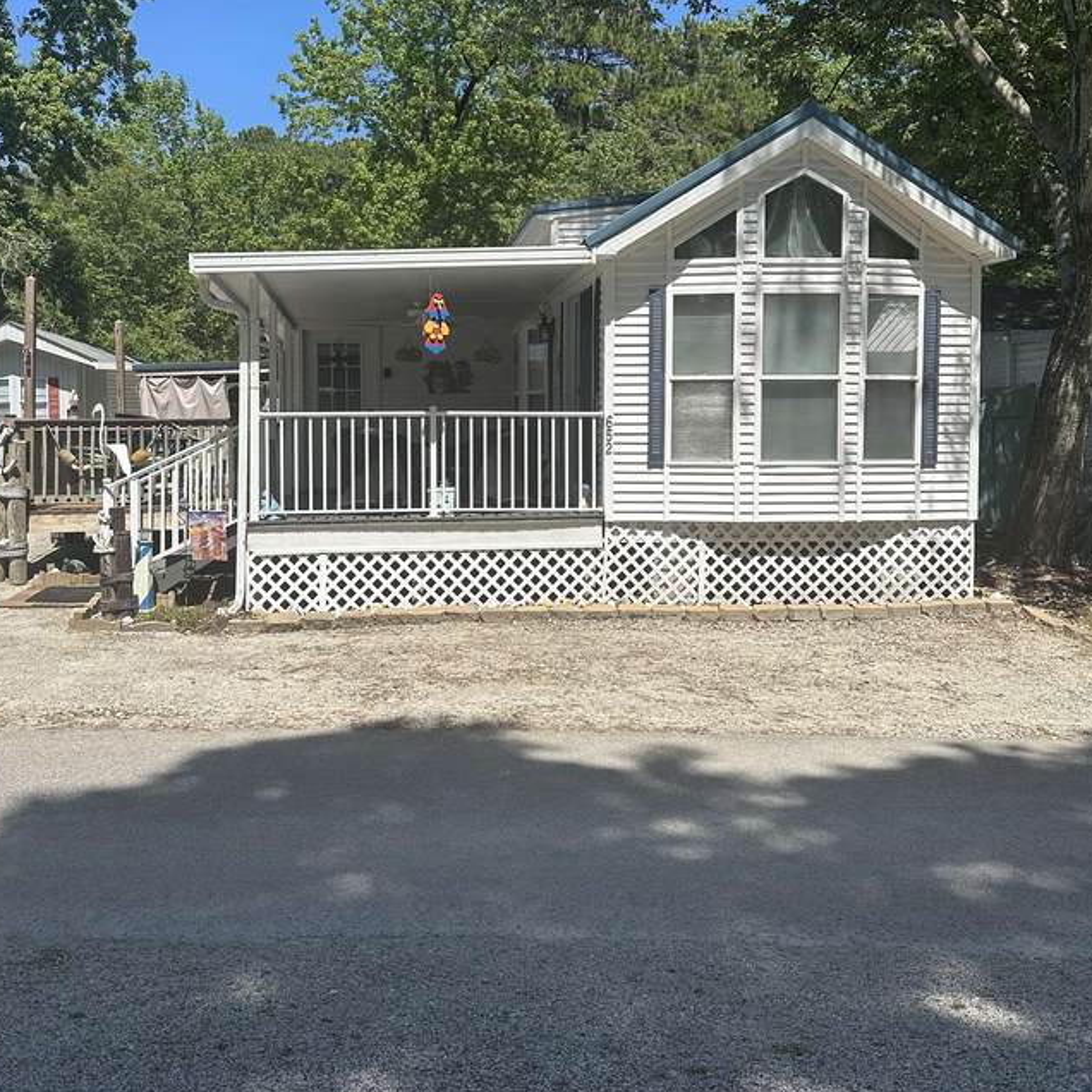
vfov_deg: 50.9
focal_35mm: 32
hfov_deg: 51.0
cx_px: 484
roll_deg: -1.3
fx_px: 1142
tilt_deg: +0.5
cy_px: 453
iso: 80
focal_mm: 6.86
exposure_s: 1/4545
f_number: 1.78
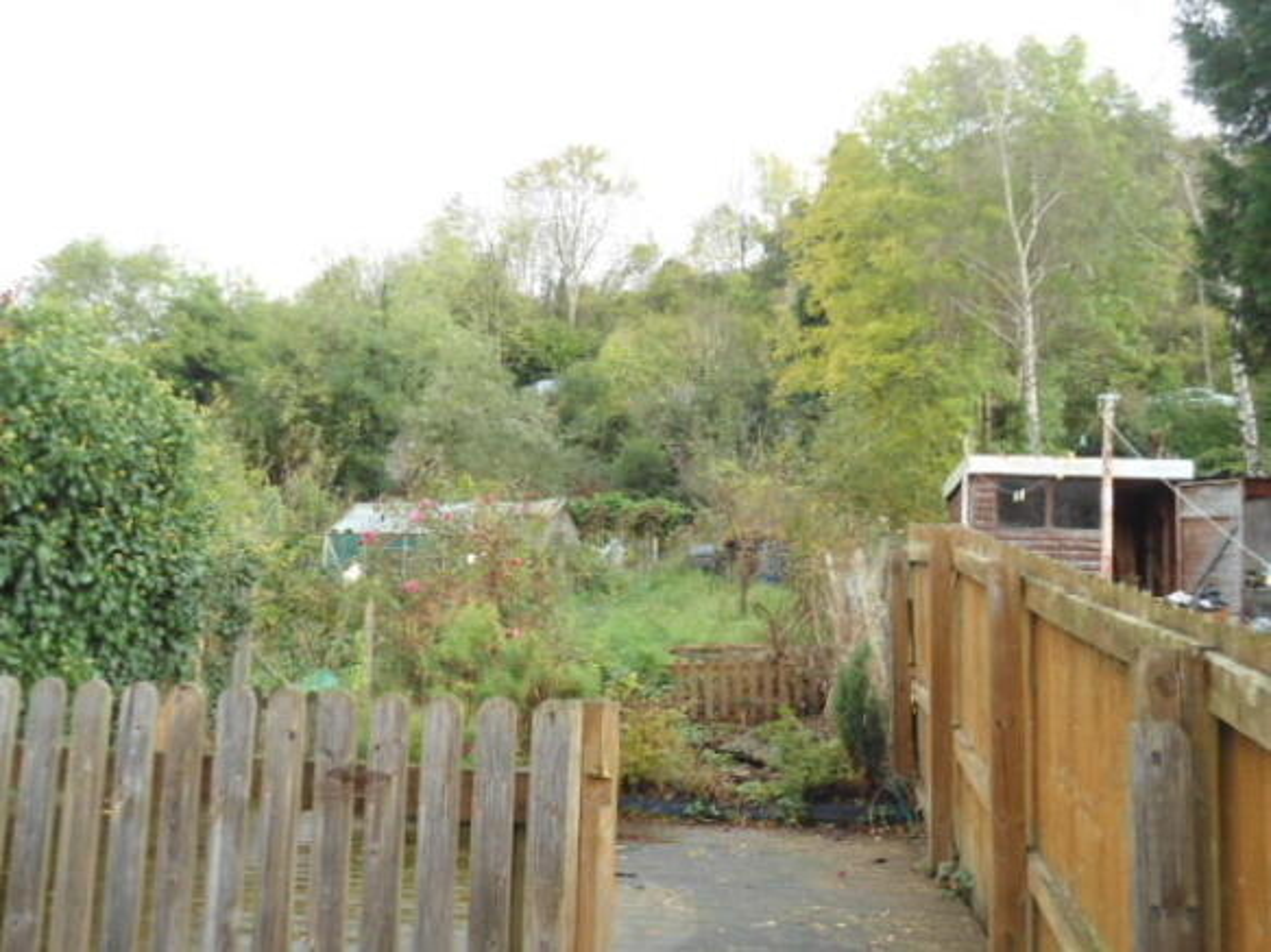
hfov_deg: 58.4
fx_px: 1138
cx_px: 636
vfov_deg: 45.4
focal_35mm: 31
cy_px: 476
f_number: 3
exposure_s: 1/80
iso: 80
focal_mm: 5.6
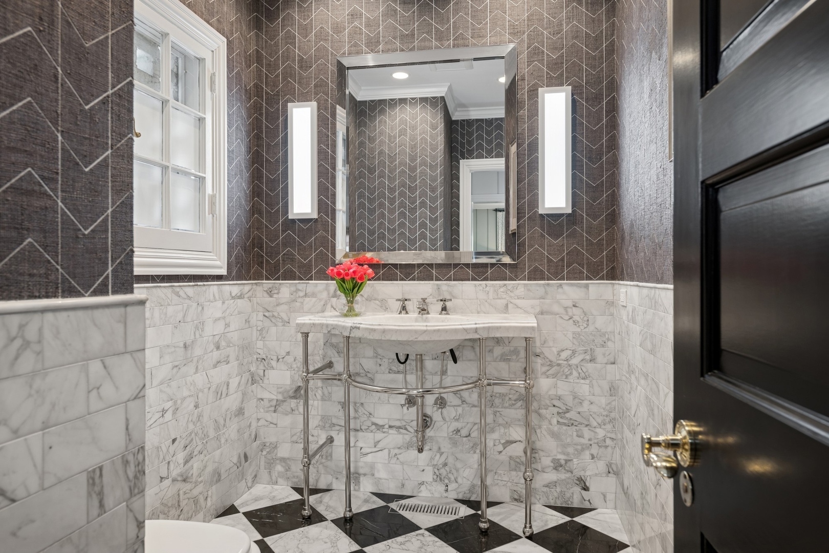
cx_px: 414
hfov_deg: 73.7
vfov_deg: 53.1
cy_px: 276
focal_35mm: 24
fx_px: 553
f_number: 6.7
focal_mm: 24
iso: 200
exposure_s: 1/15
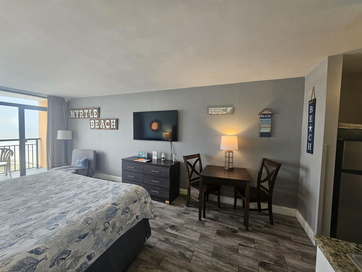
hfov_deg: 106.2
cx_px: 181
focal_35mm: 13
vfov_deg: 89.9
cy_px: 136
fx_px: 136
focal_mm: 2.2
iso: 125
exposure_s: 1/60
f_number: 2.2
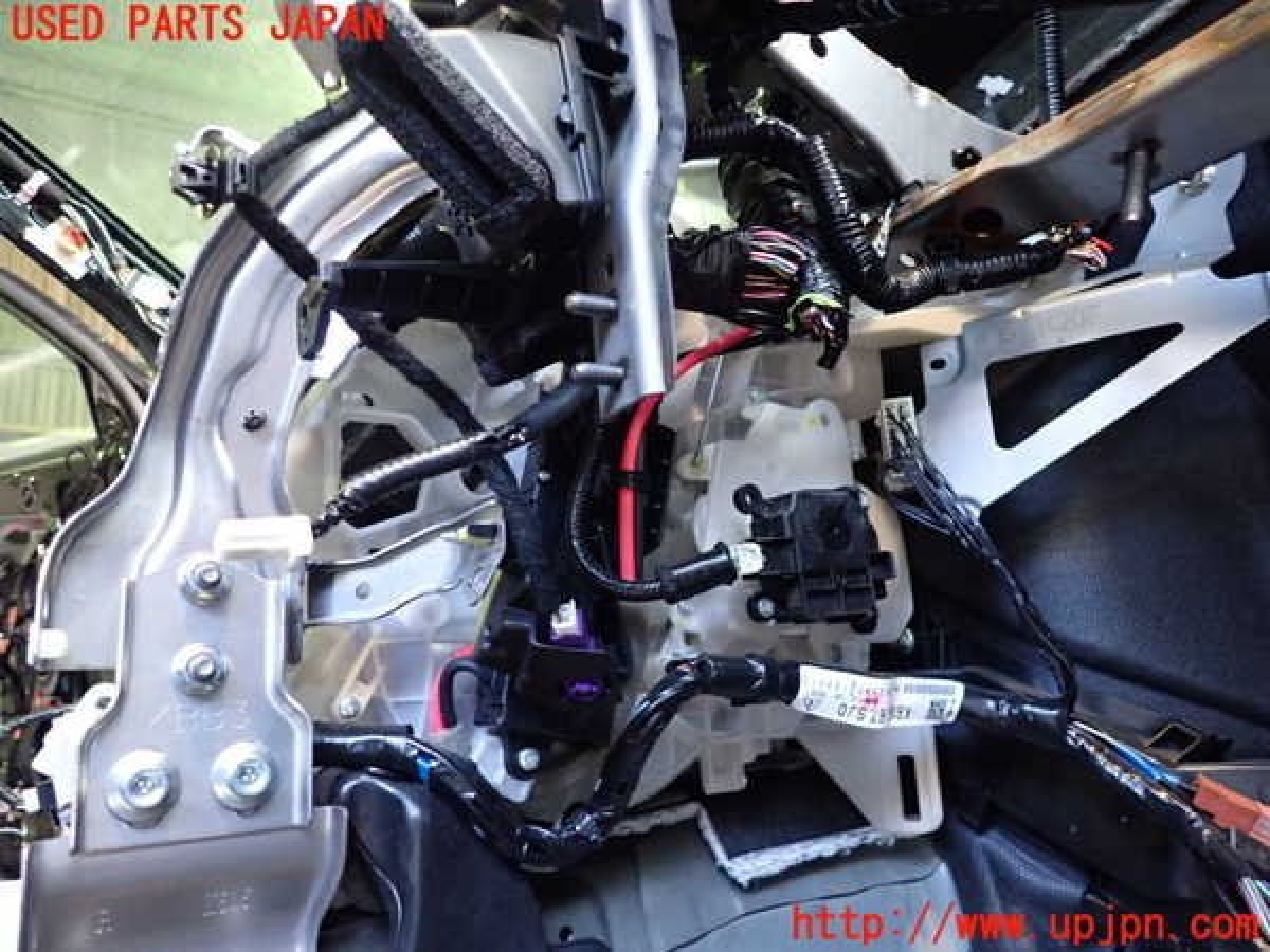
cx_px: 635
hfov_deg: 69.4
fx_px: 917
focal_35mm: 25
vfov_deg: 54.9
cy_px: 476
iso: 640
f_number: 2
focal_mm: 4.5
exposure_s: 1/30
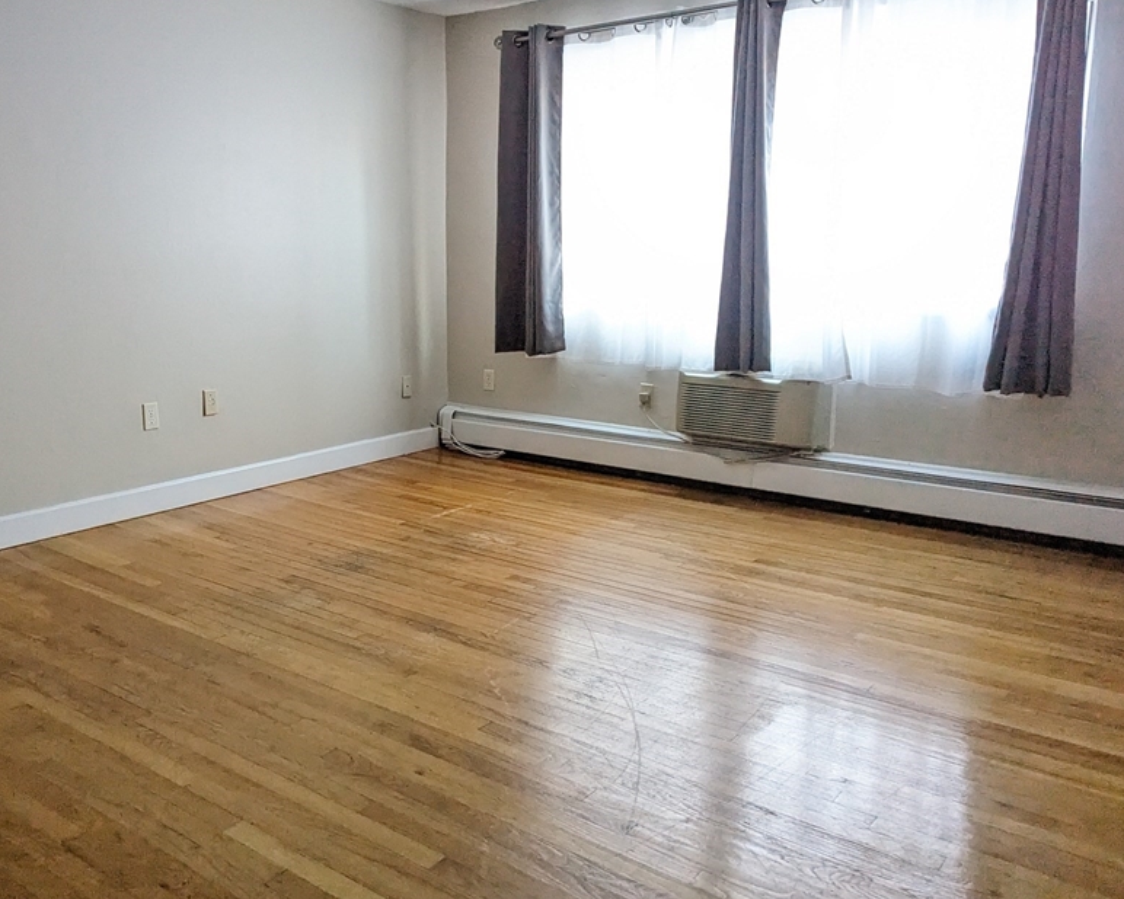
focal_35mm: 31
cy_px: 441
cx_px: 437
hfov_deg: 56.6
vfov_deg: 47.1
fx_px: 1032
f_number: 1.85
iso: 3327
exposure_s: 1/90
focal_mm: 6.81
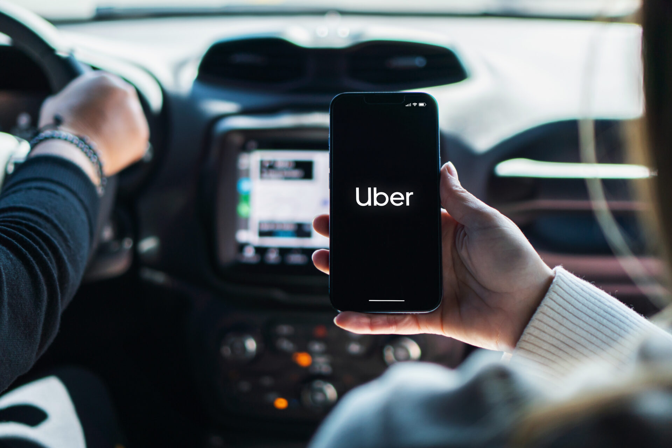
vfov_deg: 25.8
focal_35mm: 52
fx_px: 980
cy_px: 224
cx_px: 336
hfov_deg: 37.9
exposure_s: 1/1000
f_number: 1.8
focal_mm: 35
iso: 100
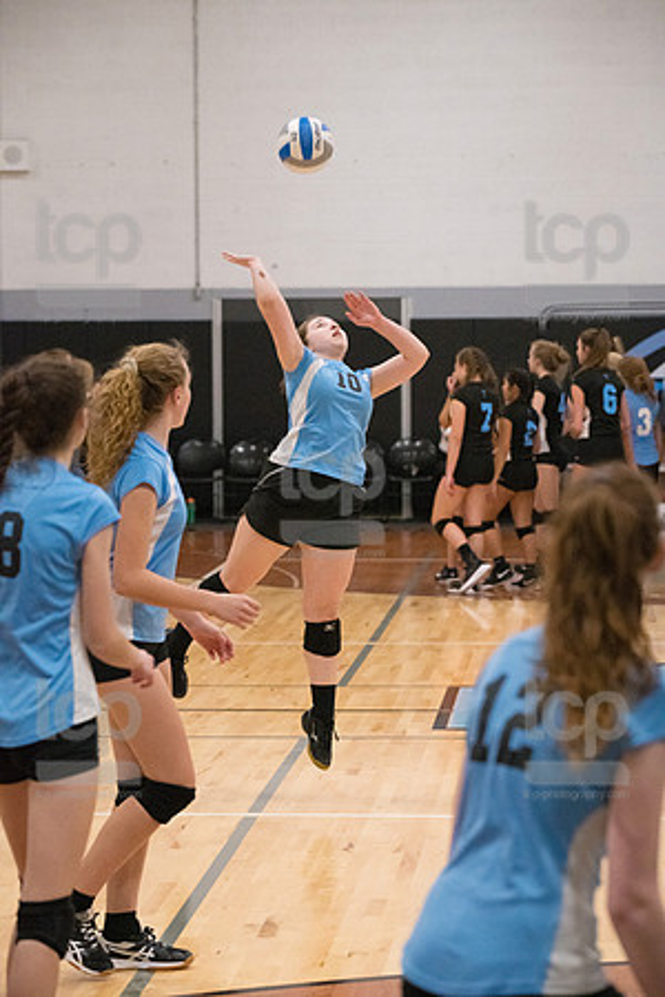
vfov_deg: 19.5
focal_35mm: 105
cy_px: 498
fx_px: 2909
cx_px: 332
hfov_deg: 13.0
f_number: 4.5
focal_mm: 105
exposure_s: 1/800
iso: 8000
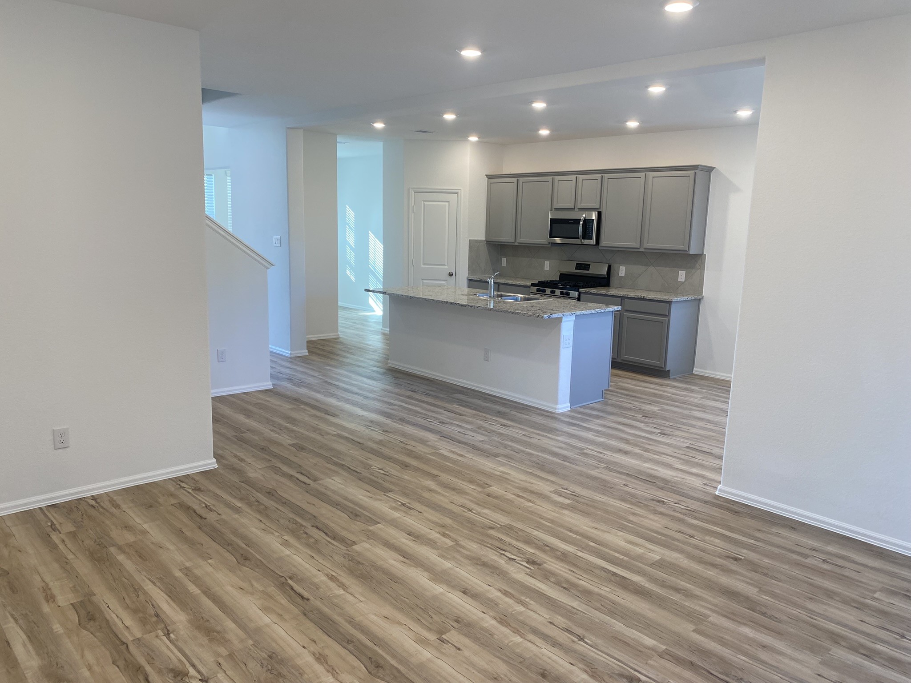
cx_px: 456
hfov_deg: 67.3
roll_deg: -1.9
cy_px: 342
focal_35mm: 26
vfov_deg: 53.1
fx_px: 684
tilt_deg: -9.0
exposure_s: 1/120
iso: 80
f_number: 1.8
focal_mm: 4.25
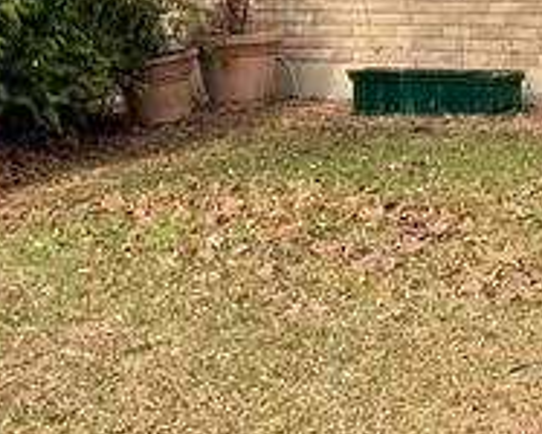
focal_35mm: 128
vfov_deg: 11.8
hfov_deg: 14.3
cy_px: -69
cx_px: 745
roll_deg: +0.6
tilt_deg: +0.2
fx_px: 2055
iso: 80
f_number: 1.78
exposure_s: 1/1385
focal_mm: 6.76
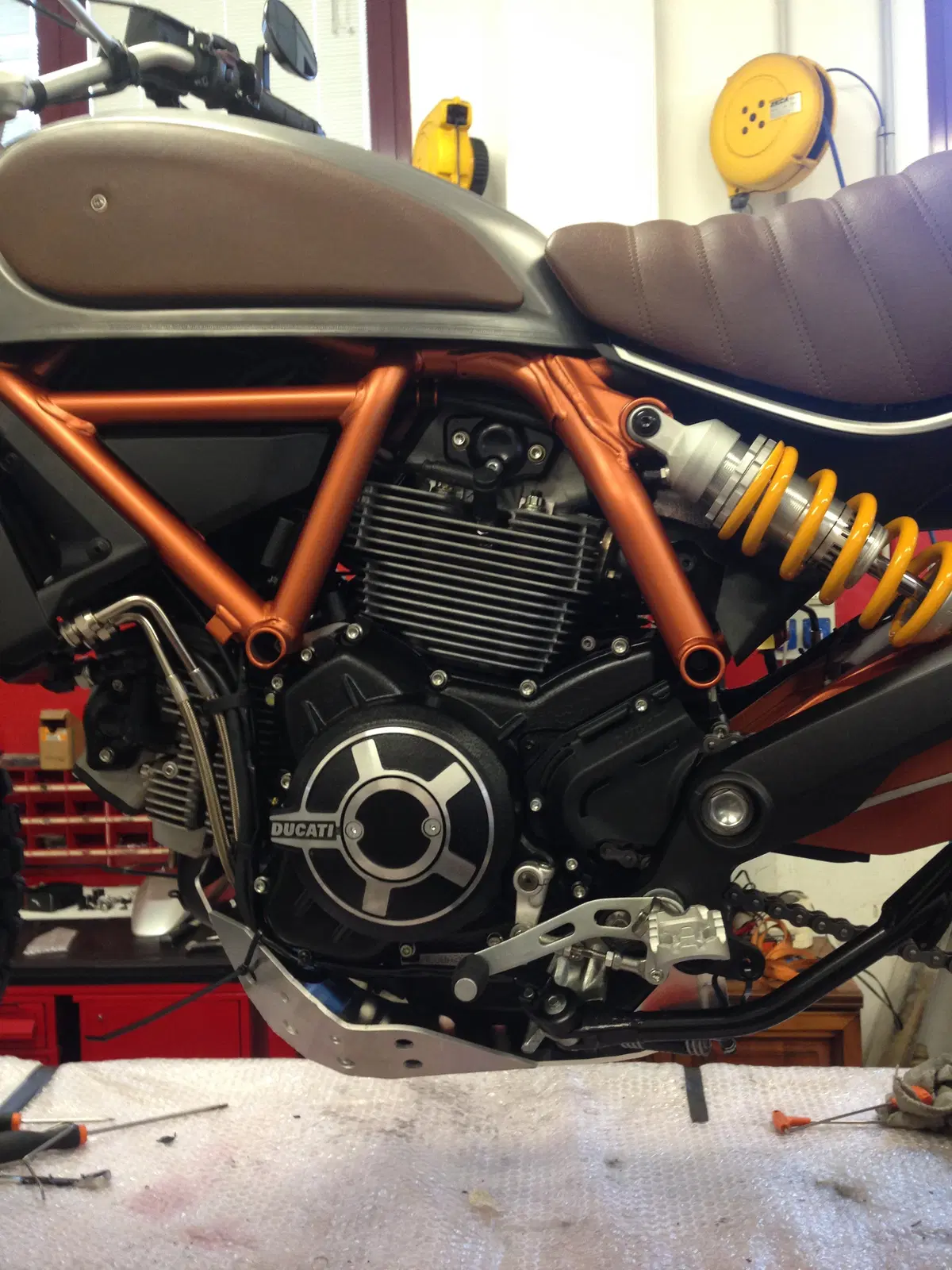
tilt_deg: -1.3
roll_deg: -0.1
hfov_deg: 42.9
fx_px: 1210
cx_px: 476
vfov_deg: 55.4
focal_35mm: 33
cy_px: 635
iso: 125
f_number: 2.4
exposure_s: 1/20
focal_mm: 4.12
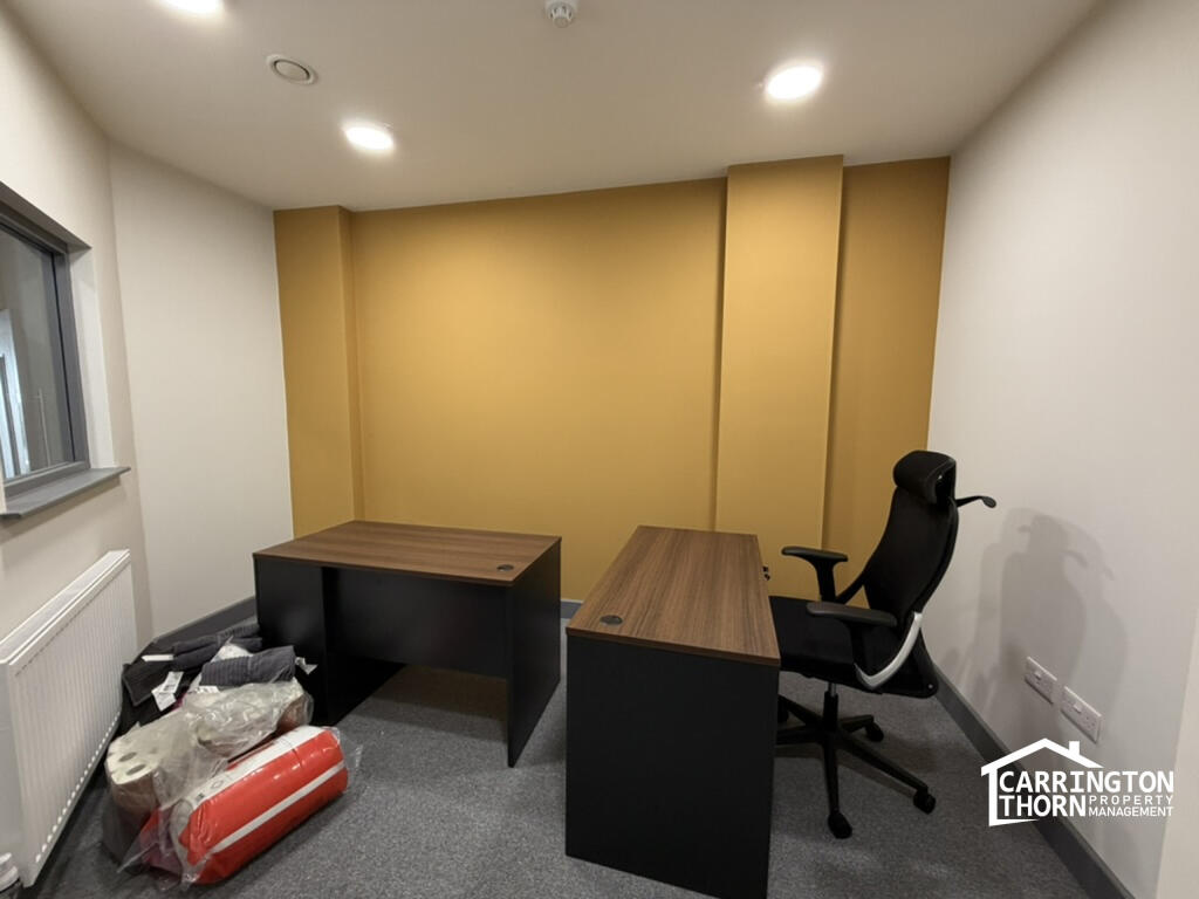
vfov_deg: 85.7
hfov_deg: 102.1
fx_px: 485
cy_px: 450
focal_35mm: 14
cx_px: 600
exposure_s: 1/50
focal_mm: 2.22
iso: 200
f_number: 2.2
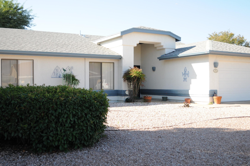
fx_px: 236
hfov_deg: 55.9
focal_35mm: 34
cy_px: 85
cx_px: 123
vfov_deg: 38.8
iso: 400
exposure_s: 1/1000
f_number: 4
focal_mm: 22
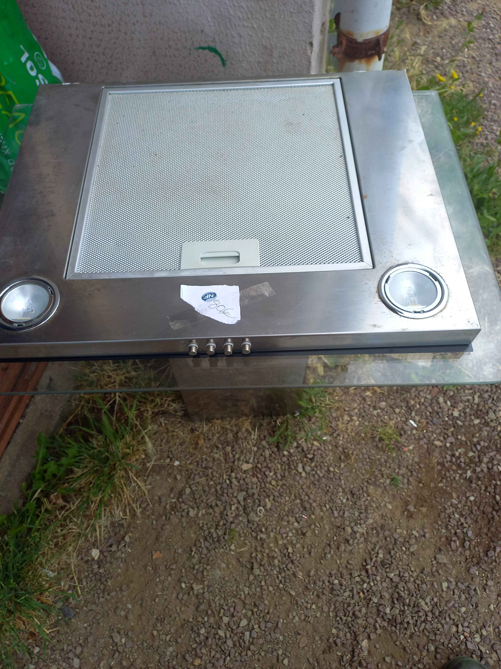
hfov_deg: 54.9
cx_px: 250
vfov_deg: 69.4
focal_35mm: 25
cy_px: 334
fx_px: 482
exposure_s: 1/519
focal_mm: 4.65
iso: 50
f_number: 1.8
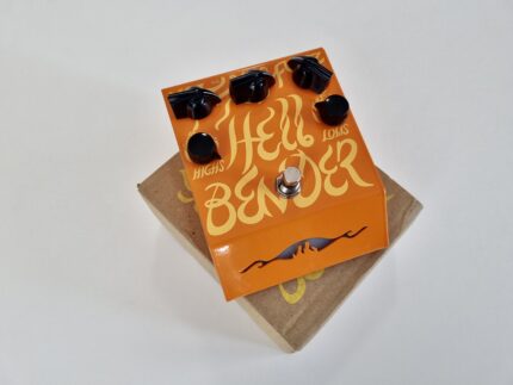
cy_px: 192
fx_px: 386
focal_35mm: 26
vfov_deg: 53.1
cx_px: 256
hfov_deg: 67.3
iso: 50
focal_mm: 5.4
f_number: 1.8
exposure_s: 1/142
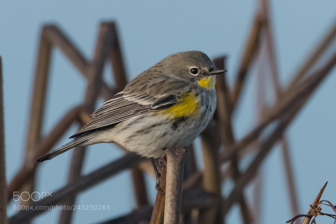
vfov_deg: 1.8
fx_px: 6998
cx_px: 168
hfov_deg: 2.8
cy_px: 112
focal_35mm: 750
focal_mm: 500
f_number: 7.1
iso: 1000
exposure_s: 1/2000
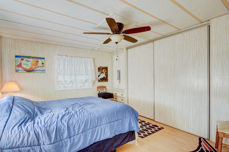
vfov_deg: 67.4
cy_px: 76
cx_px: 114
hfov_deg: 90.0
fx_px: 114
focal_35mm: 18
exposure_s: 1/10
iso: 400
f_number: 9
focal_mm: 18
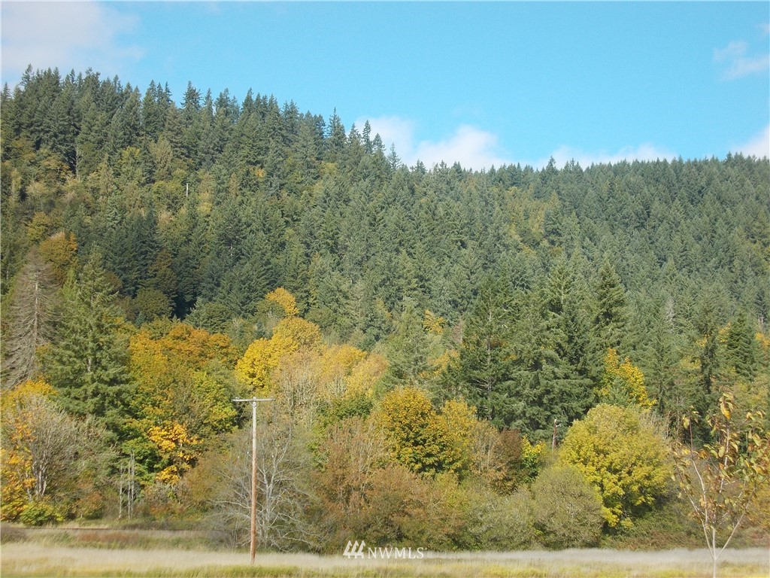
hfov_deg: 27.4
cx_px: 385
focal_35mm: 71
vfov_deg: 20.7
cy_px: 289
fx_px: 1579
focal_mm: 10
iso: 80
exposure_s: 1/250
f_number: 4.3
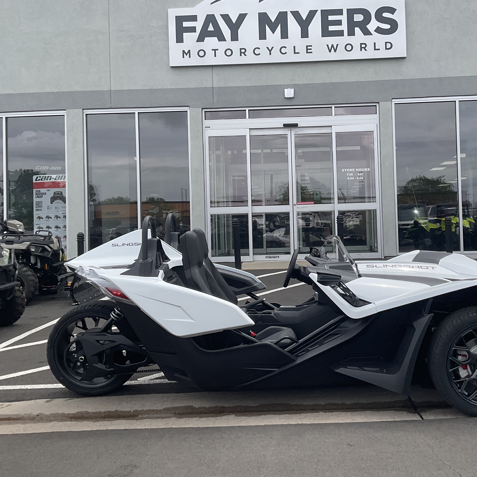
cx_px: 300
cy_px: 205
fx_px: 608
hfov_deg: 42.5
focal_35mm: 39
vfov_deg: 42.7
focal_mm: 3
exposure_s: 1/1221
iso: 16
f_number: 1.8
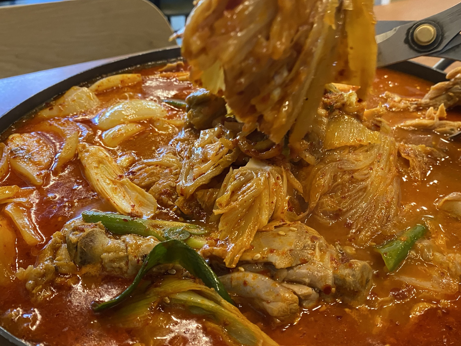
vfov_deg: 41.6
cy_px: 139
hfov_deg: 53.8
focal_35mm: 34
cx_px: 263
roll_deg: +0.5
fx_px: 453
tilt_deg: -32.3
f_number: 1.8
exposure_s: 1/60
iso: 320
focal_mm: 4.25
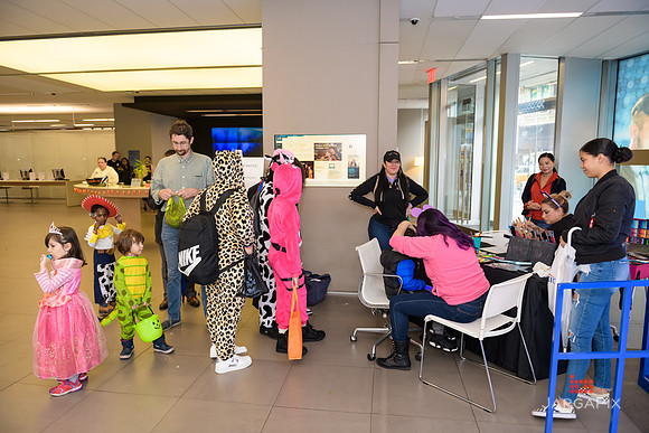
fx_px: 433
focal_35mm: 24
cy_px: 216
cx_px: 324
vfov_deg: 53.2
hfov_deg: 73.7
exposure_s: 1/125
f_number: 3.2
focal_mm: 24
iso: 800
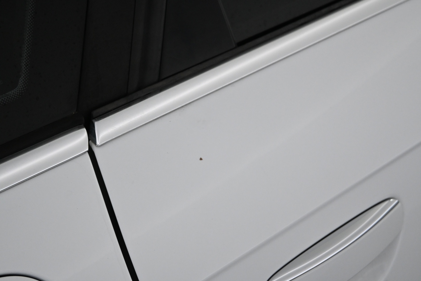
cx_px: 210
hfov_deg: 27.0
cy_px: 140
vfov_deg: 18.2
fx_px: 877
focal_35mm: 75
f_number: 6.3
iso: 2200
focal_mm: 50
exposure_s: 1/125
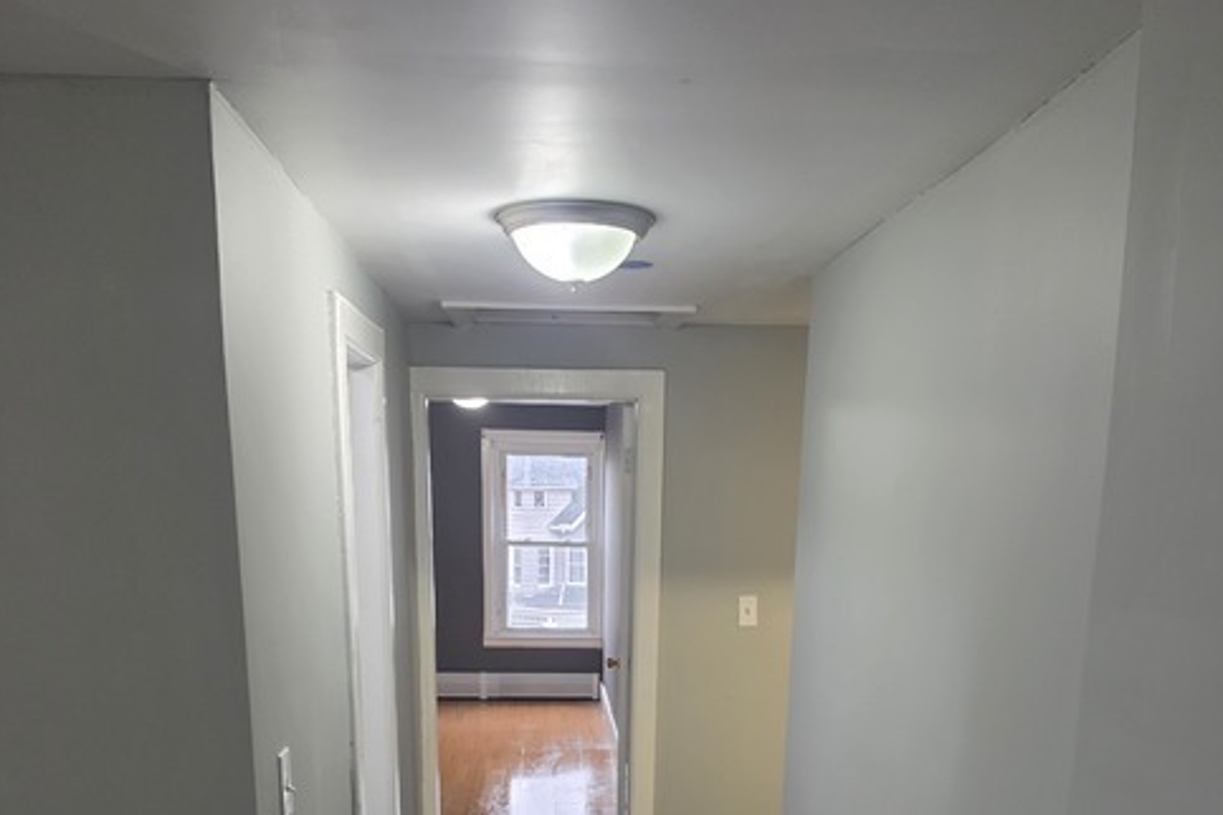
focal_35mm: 33
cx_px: 618
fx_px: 1121
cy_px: 753
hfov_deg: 57.2
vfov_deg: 37.1
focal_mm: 6.5
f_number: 1.4
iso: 320
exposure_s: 1/120
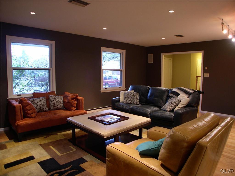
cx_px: 118
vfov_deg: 37.7
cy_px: 88
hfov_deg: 49.0
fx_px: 258
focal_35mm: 38
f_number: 2.8
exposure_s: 1/4.2
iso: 127
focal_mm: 8
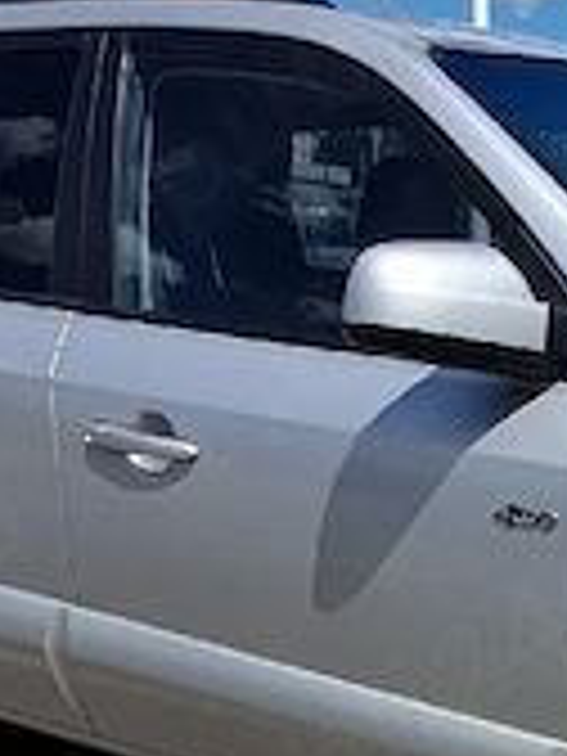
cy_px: 810
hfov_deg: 22.4
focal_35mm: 62
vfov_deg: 28.6
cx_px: 612
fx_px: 1354
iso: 40
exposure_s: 1/2500
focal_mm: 1.42
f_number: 2.2
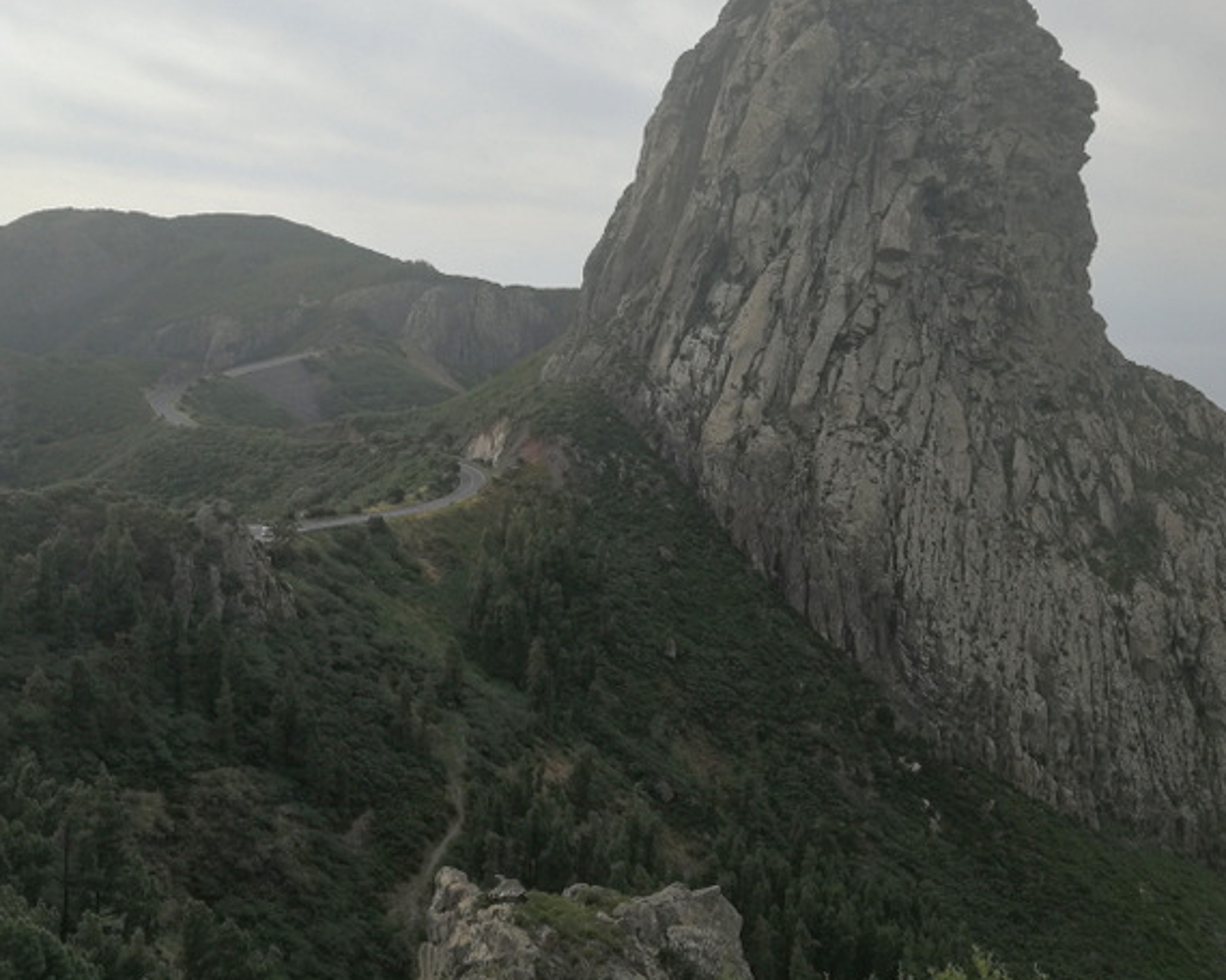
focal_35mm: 37
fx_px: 1343
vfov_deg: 40.1
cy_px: 462
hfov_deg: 49.1
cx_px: 596
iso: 50
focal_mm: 3.95
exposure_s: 1/738
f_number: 2.2
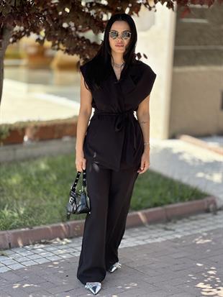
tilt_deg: -12.6
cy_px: 148
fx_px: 661
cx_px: 112
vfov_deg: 25.3
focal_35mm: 77
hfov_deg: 19.1
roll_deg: -3.6
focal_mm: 9
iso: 40
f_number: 2.8
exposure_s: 1/155
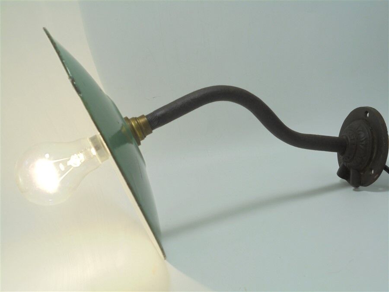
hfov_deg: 38.9
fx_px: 551
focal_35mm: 49
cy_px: 146
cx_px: 194
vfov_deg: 29.7
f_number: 4.8
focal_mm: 8.9
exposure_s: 1/80
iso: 100
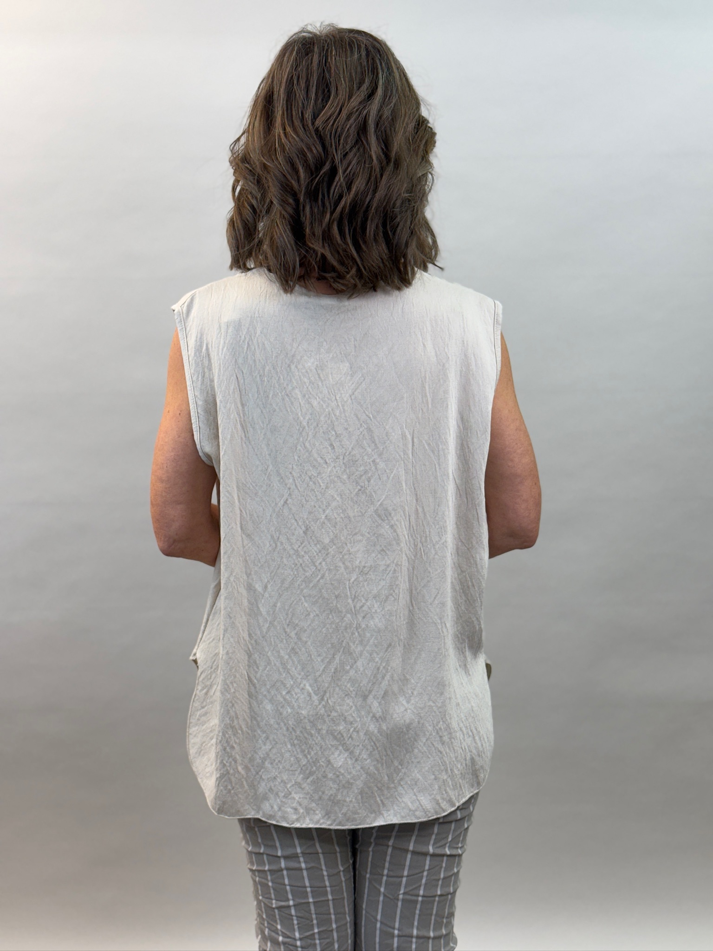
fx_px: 1318
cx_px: 356
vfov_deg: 39.7
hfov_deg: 30.3
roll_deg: +0.3
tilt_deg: -12.0
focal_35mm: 48
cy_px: 476
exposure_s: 1/100
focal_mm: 6.76
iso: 64
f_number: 1.78
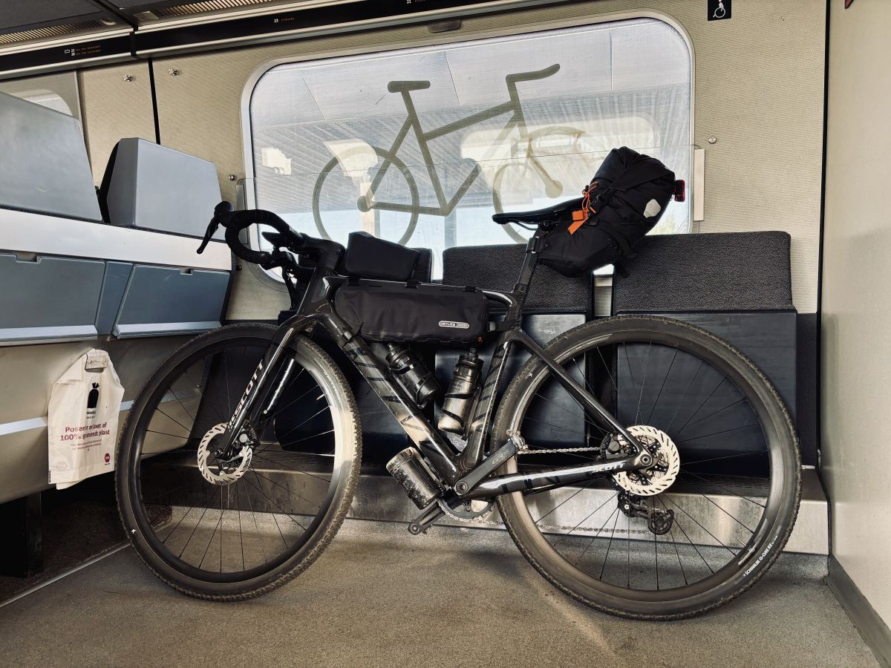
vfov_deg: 53.1
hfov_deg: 67.3
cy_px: 334
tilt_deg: -2.7
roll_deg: +0.7
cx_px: 446
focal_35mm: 26
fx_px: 669
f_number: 1.6
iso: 64
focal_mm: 5.96
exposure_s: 1/100
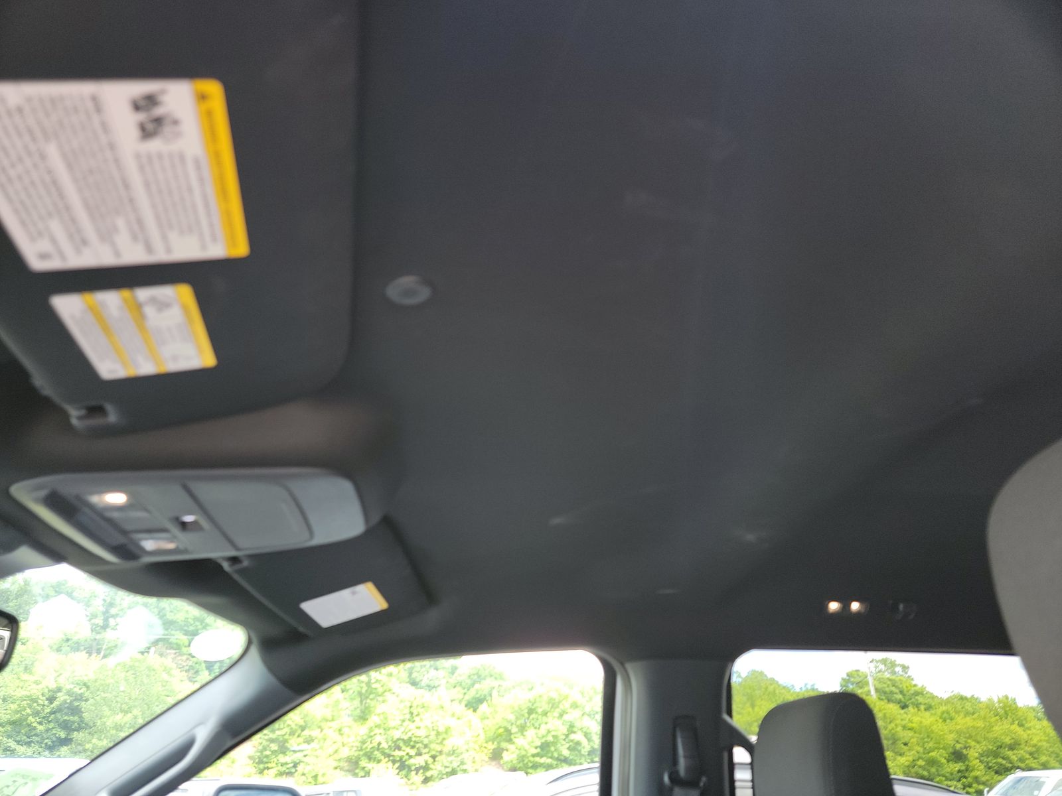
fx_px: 736
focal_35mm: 24
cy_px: 398
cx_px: 531
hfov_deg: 71.6
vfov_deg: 56.8
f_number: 1.8
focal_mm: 6.7
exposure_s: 1/59
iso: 87
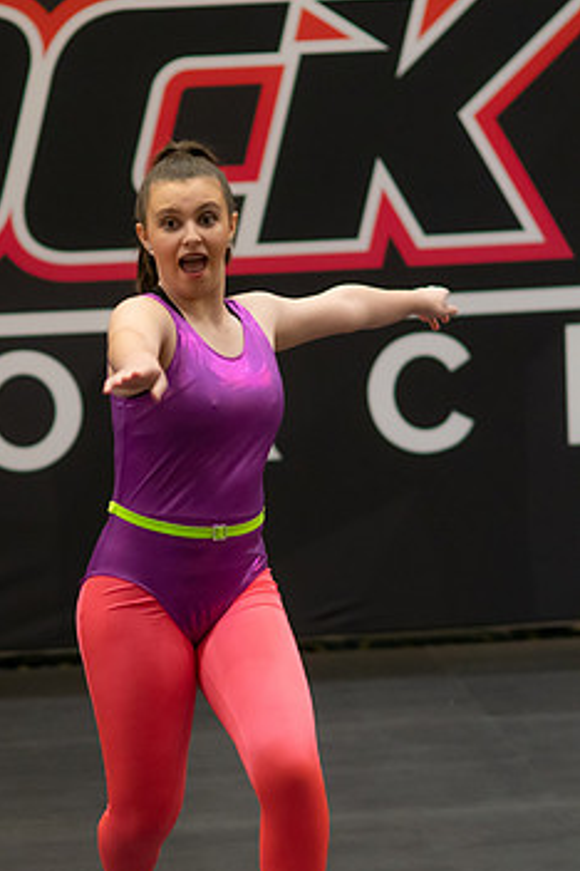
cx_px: 211
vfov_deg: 12.6
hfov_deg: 8.4
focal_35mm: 163
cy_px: 494
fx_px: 3939
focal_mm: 85
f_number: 2
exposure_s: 1/640
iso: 1600
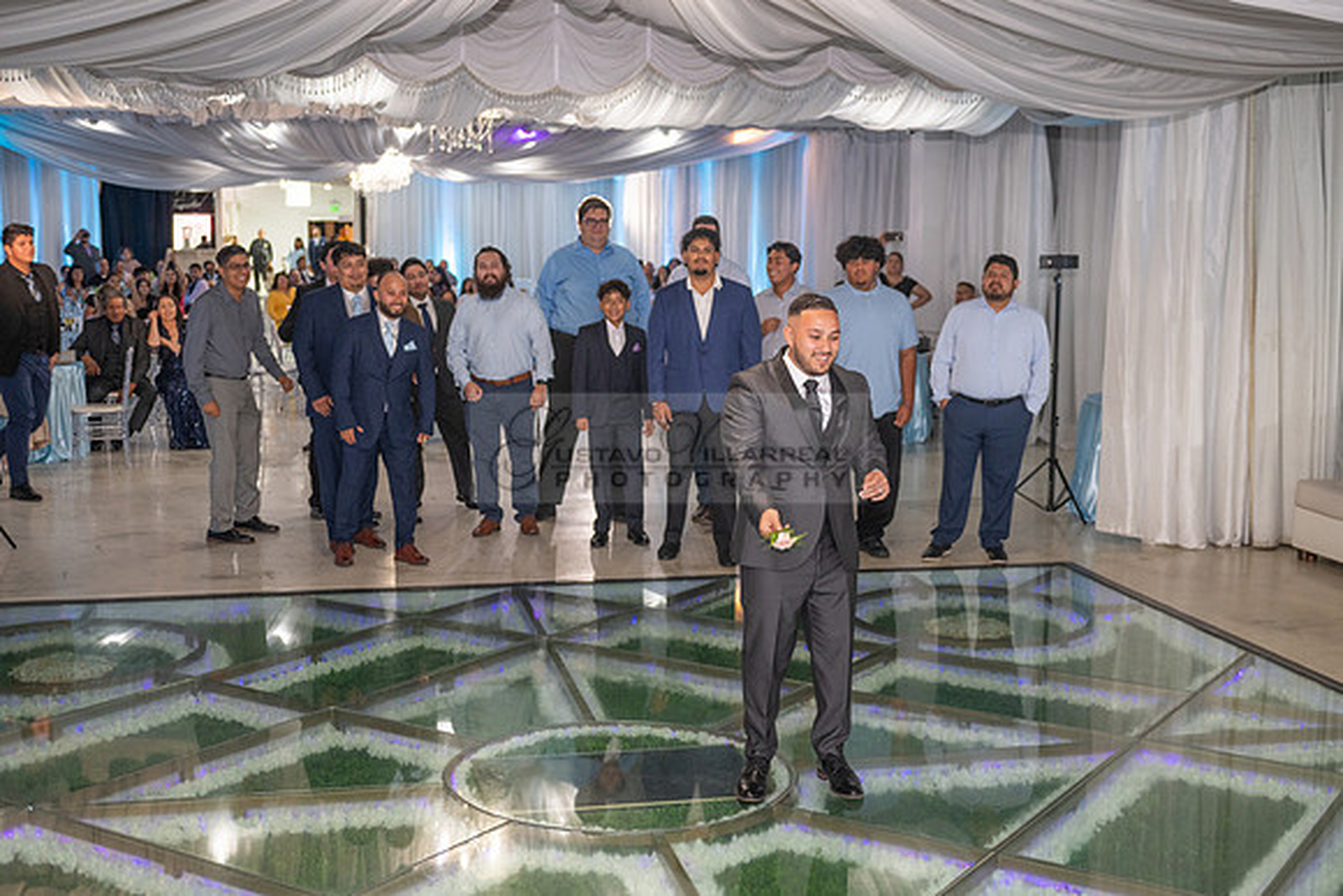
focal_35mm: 44
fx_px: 1642
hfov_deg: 44.5
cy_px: 448
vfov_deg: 30.5
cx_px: 672
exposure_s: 1/160
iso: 1000
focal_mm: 44
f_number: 3.2
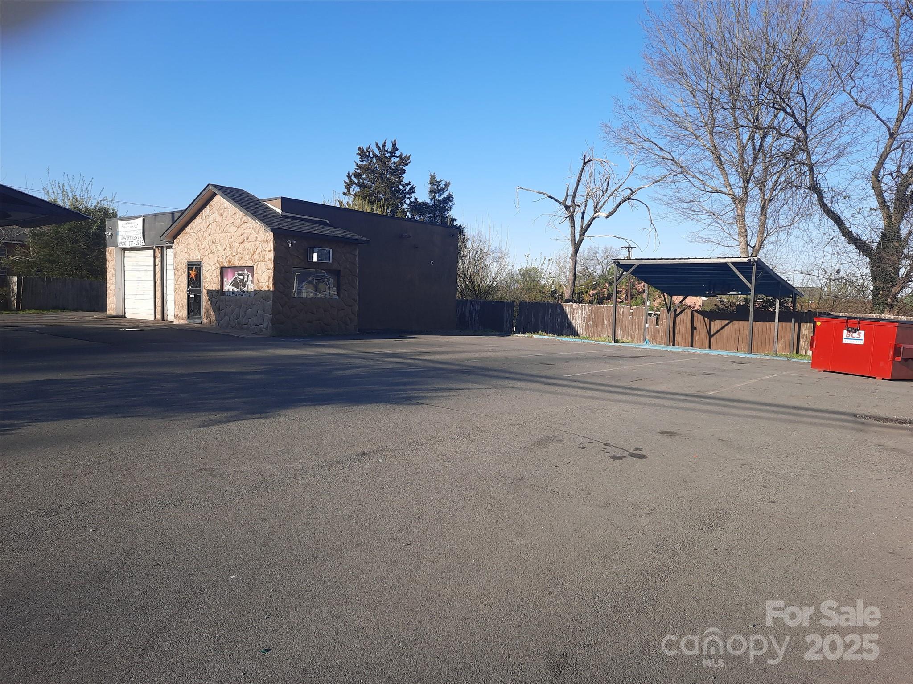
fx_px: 659
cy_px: 342
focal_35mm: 25
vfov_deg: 54.9
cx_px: 456
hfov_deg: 69.4
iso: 32
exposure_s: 1/574
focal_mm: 4.6
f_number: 2
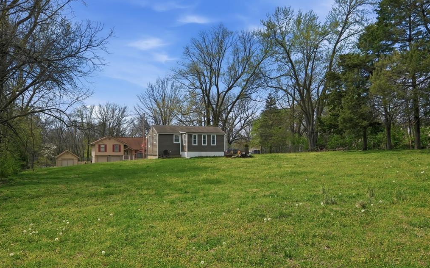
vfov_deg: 36.2
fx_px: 410
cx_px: 215
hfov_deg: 55.3
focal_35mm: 35
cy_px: 137
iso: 400
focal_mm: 22.9
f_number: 10
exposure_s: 1/1400
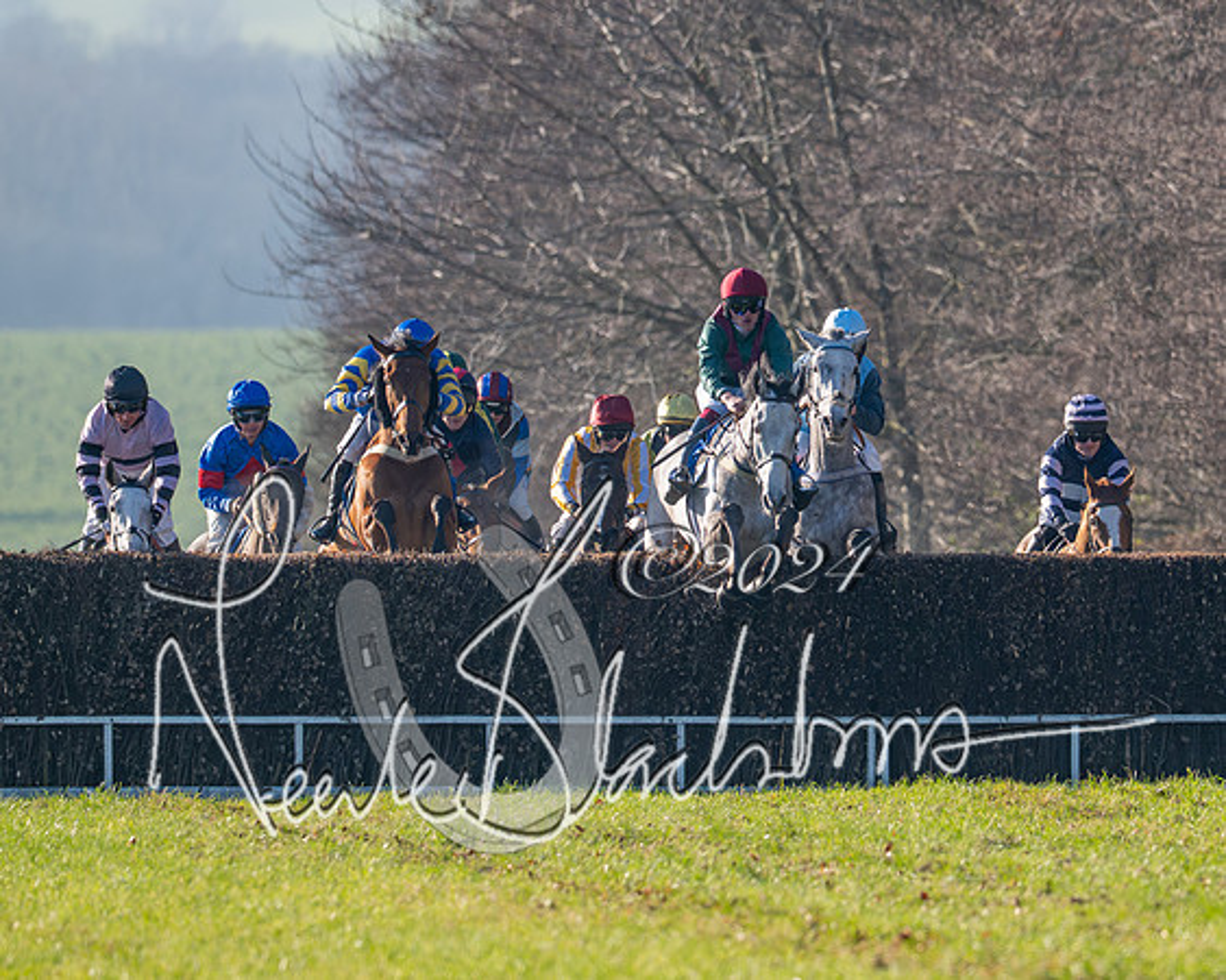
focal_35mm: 872
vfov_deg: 1.8
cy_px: 455
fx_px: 31630
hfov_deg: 2.2
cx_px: 920
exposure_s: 1/2000
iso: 400
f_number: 5
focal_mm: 400
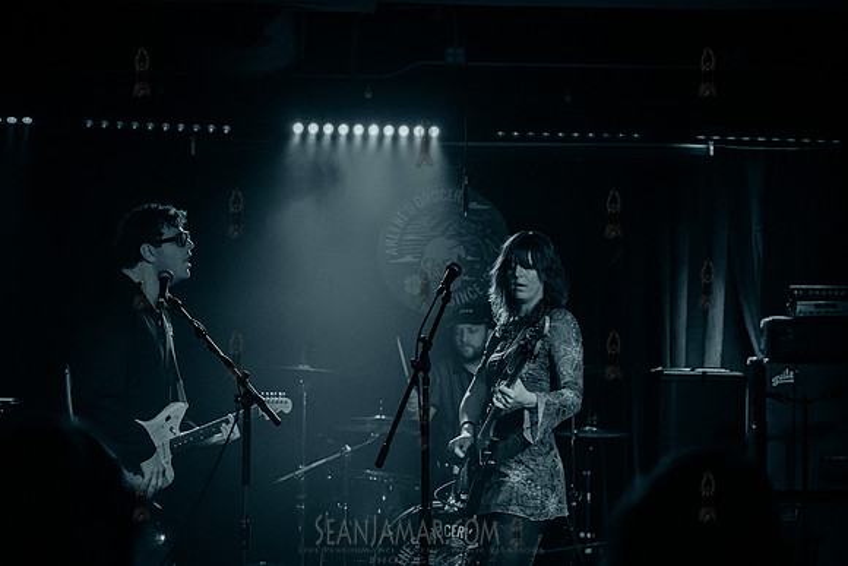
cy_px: 283
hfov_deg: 27.7
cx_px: 424
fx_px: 1720
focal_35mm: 73
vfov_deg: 18.7
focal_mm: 73
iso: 16000
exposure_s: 1/320
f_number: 3.2
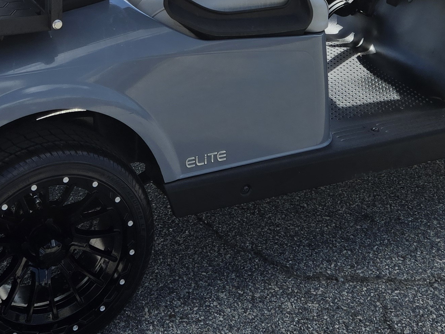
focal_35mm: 70
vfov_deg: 19.4
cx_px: 188
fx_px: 900
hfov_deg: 27.7
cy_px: -100
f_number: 1.8
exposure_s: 1/1859
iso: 25
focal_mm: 5.4
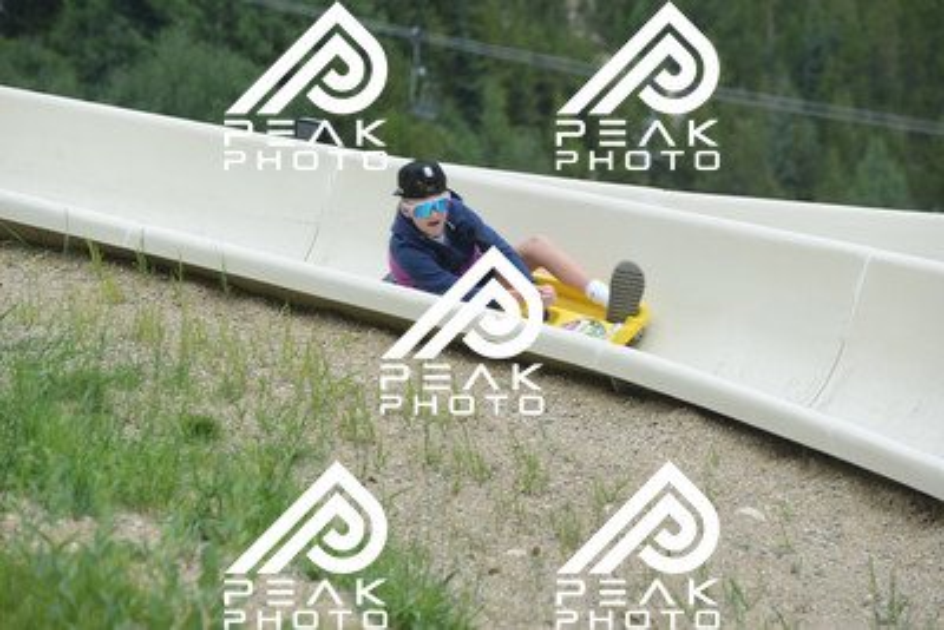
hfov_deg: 10.5
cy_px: 315
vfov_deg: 7.0
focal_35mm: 195
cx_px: 472
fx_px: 5115
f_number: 6.3
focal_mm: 195
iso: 360
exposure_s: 1/640
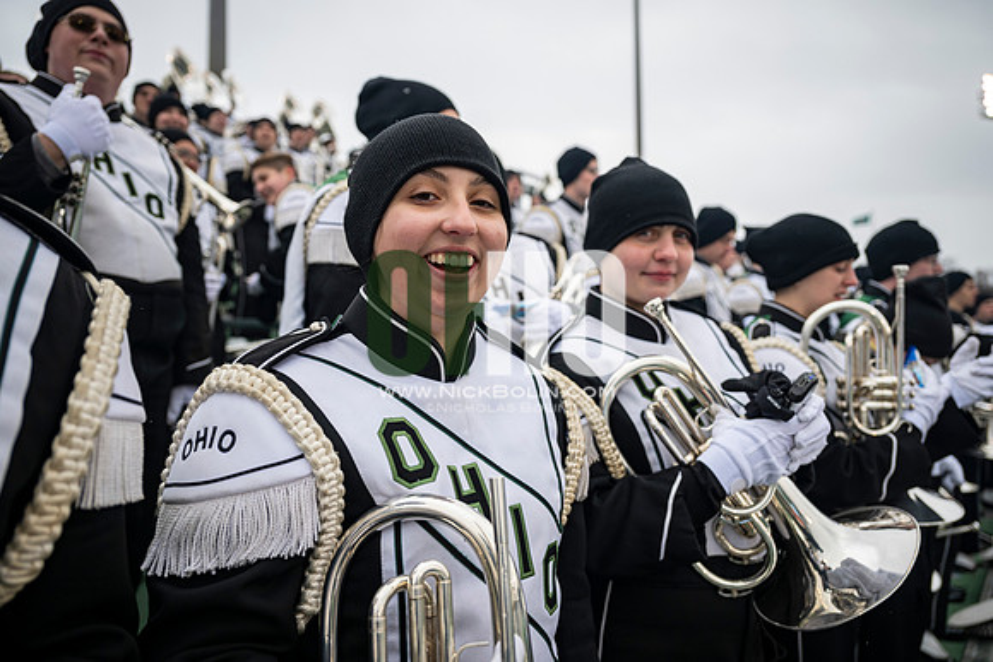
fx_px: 662
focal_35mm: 24
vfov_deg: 53.2
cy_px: 331
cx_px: 496
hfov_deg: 73.7
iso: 160
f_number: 2.8
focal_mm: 24
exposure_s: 1/500
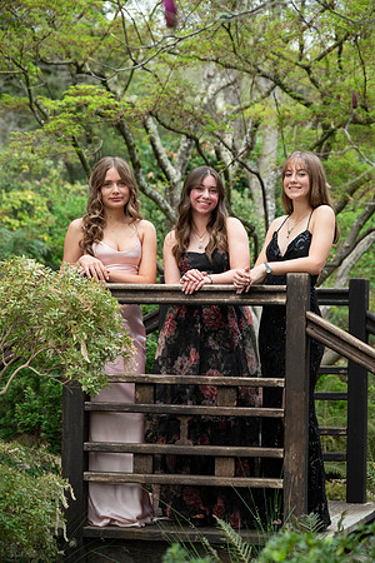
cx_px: 188
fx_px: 1797
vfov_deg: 17.8
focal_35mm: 115
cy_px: 282
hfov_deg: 11.9
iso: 1250
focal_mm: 115
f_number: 6.3
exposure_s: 1/640
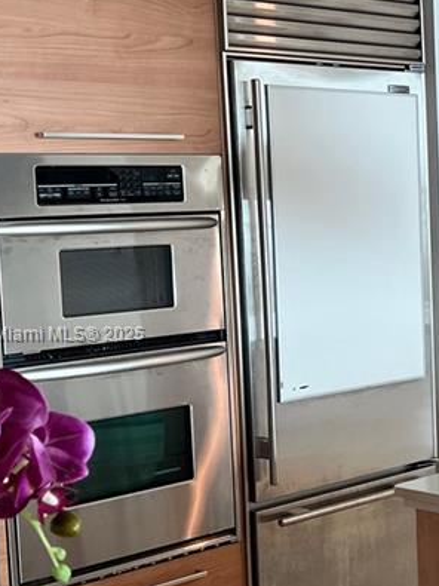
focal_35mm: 79
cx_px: 540
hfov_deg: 17.7
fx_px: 1337
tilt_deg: -6.4
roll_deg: +2.3
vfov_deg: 24.7
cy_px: 335
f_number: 1.5
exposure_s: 1/120
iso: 80
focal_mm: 5.7
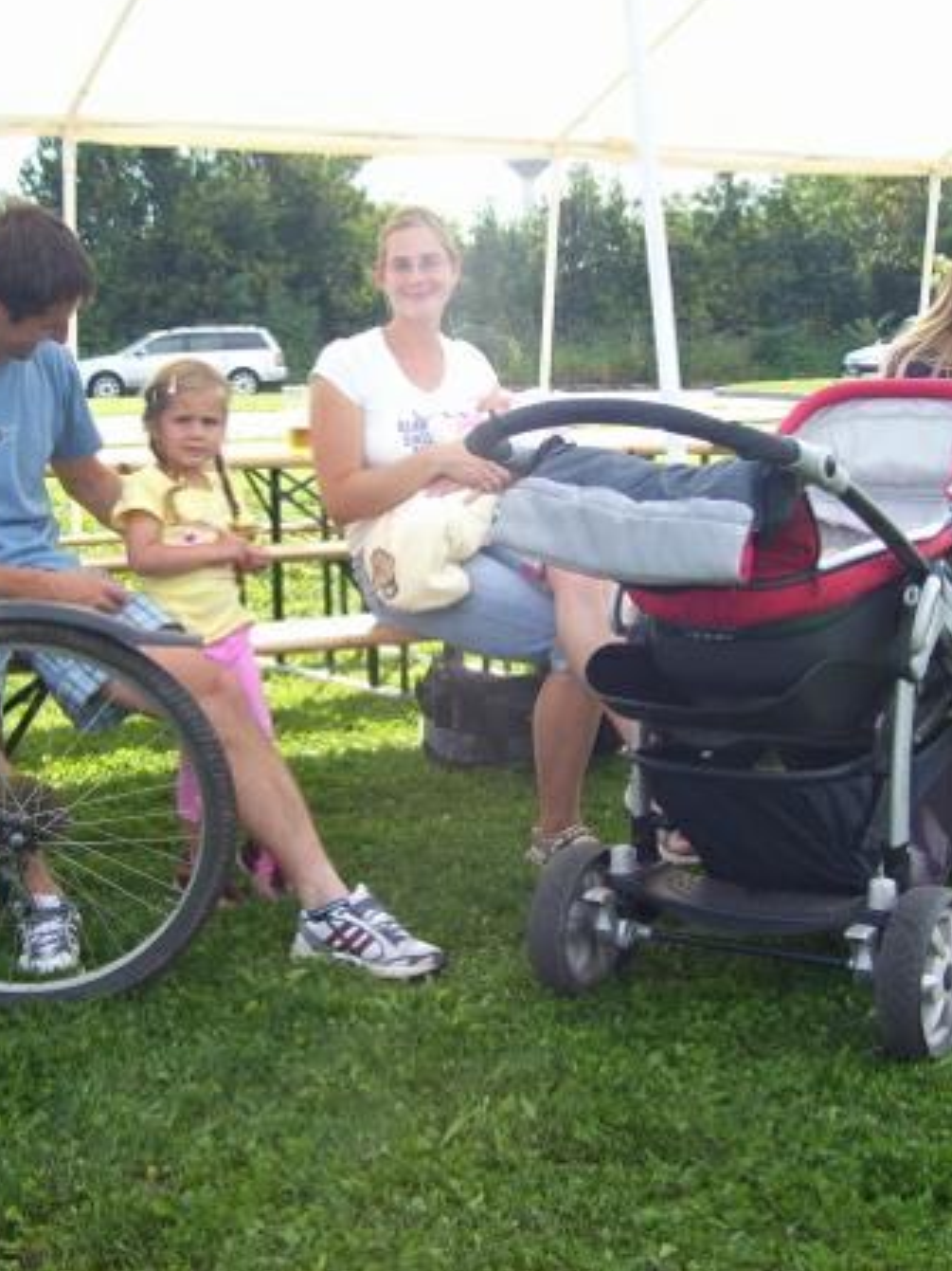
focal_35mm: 53
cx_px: 509
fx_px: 1944
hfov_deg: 27.5
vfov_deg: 36.2
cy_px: 637
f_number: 2.7
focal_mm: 6
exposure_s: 1/350
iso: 80
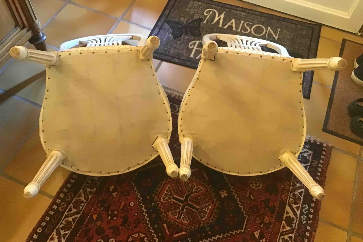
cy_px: 112
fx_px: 333
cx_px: 181
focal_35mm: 33
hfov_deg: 57.2
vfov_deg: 39.9
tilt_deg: -56.4
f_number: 2.4
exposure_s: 1/17
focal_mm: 3.3
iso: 250
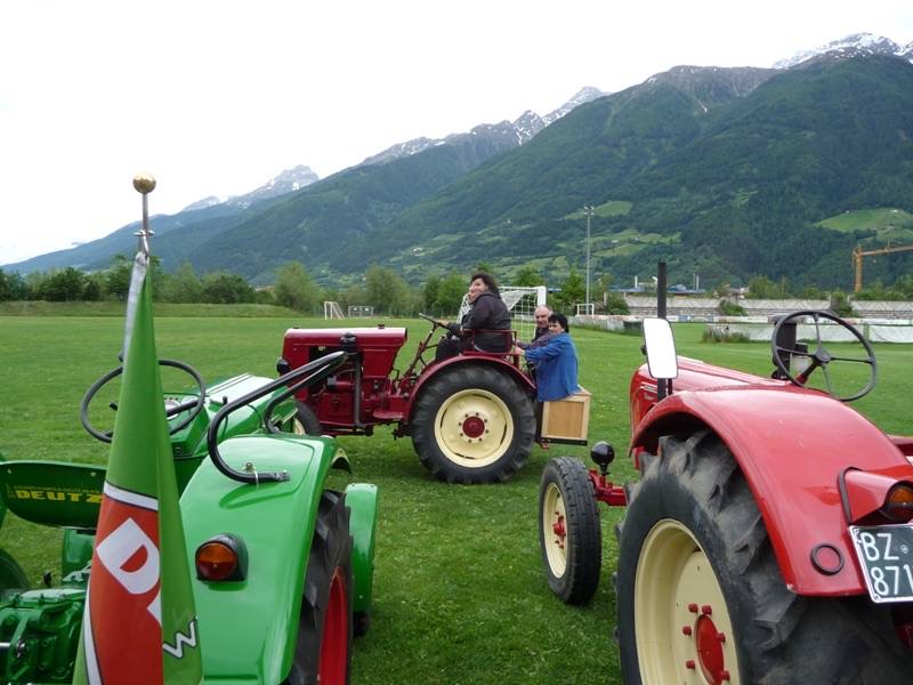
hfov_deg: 63.4
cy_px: 342
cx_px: 456
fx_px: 739
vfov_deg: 49.7
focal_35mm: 28
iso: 100
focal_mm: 4.7
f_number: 3.3
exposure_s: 1/250
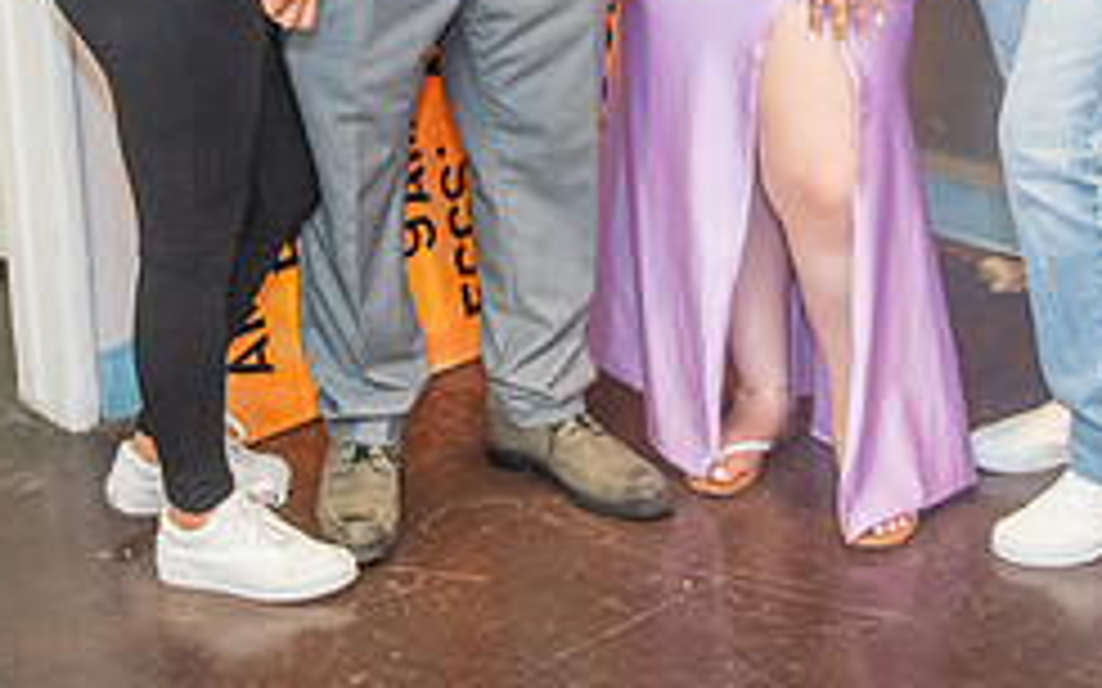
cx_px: 418
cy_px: -157
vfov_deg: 15.1
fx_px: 2492
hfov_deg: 24.9
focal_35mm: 83
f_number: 2.8
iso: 1000
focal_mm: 28
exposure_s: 1/125
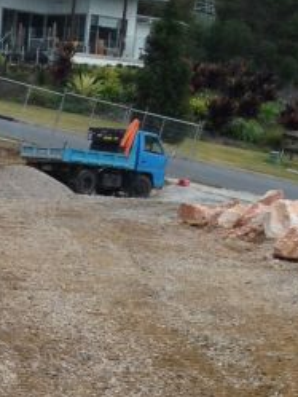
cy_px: 565
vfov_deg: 12.6
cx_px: -218
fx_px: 1720
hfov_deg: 9.5
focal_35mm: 150
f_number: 2.4
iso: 50
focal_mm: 4.28
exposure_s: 1/60
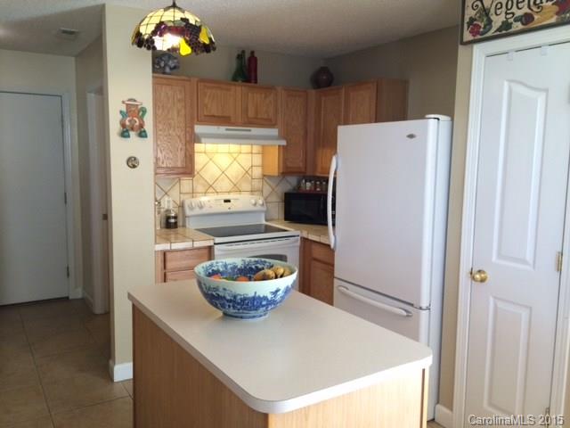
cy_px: 214
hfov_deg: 61.7
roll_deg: -0.4
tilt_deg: -6.5
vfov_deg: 48.2
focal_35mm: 29
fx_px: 478
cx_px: 285
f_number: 2.2
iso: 32
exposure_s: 1/30
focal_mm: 4.15
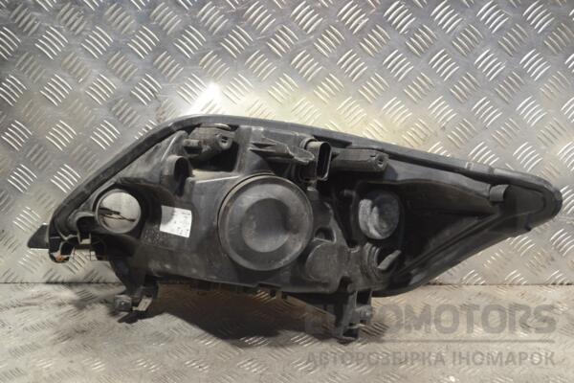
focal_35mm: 48
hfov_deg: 41.1
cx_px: 287
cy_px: 192
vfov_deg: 28.1
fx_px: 765
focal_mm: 32
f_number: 4.8
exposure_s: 1/30
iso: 280
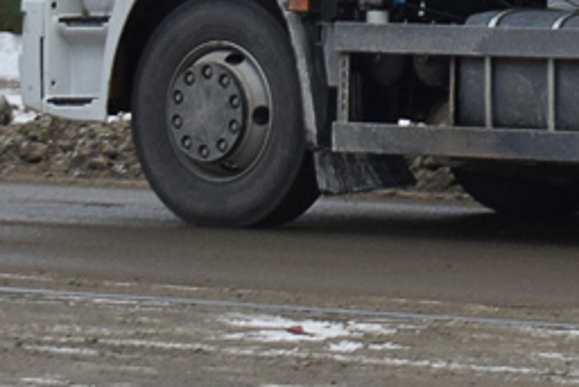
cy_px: -401
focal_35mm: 295
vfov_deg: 4.6
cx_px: 878
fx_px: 4747
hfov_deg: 6.9
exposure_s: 1/800
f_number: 5.6
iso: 200
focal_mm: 42
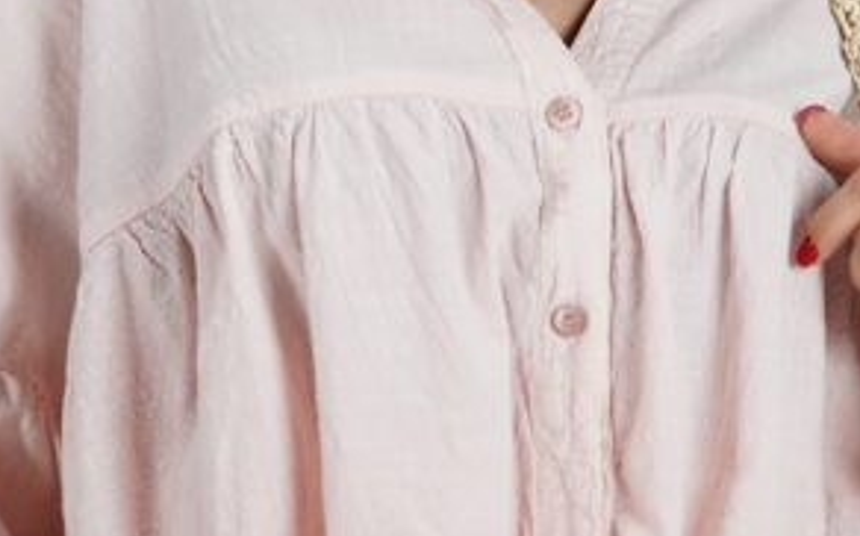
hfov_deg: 6.9
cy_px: -35
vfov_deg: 4.3
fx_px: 7096
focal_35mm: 303
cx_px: 501
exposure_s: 1/200
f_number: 1.4
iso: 100
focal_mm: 85
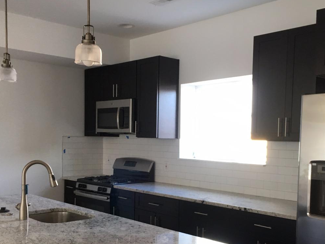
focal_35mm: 42
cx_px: 176
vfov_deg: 34.1
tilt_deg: -2.0
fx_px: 394
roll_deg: -0.6
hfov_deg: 44.7
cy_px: 163
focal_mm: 4.15
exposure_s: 1/30
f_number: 2.2
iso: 40
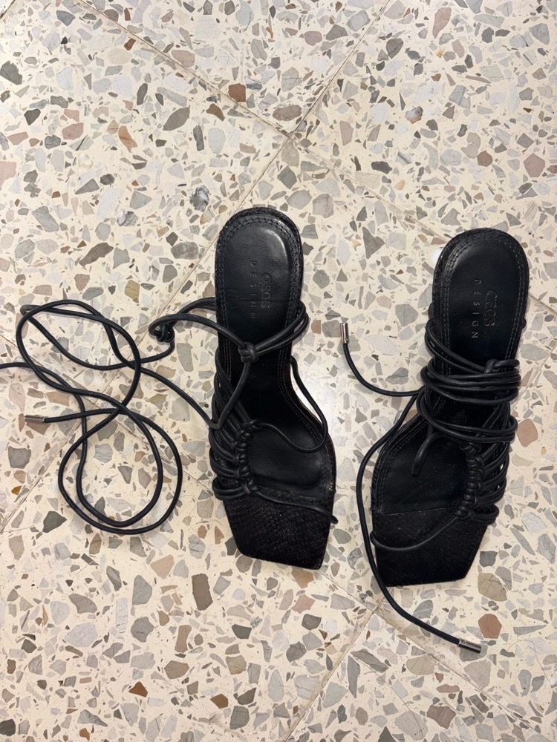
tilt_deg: -83.9
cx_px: 278
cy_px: 371
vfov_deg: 67.3
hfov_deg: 53.1
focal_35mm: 26
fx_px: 558
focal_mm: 5.96
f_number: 1.6
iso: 50
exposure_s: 1/54
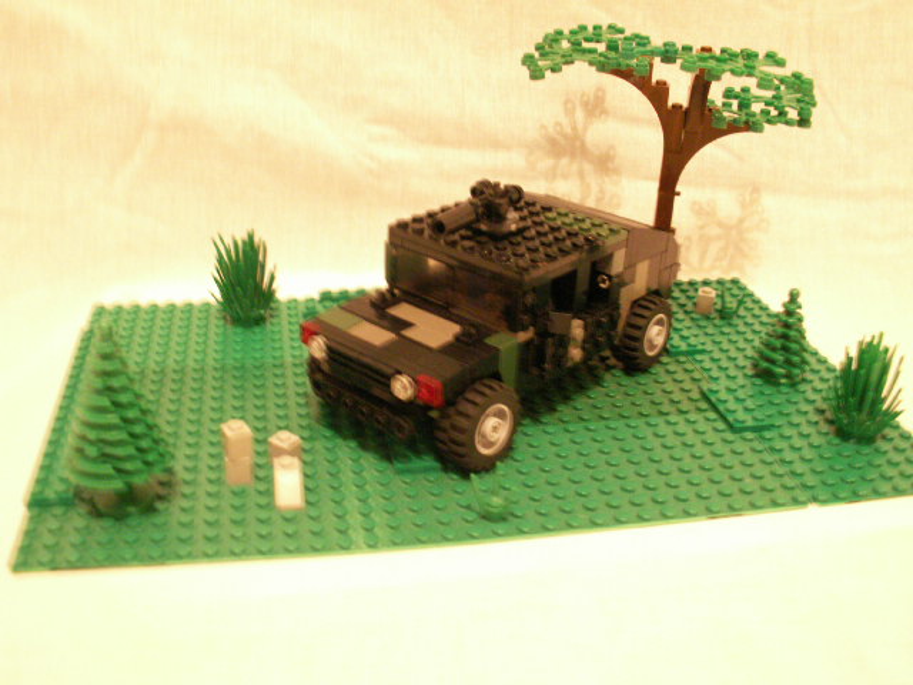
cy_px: 342
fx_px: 923
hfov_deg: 52.6
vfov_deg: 40.7
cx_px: 456
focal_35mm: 35
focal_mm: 5.86
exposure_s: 1/2
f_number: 2.8
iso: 160
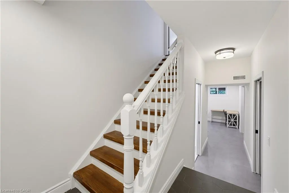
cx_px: 144
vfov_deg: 81.3
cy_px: 96
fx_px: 112
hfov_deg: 104.2
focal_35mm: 14
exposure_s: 1/2.5
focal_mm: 14
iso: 800
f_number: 9
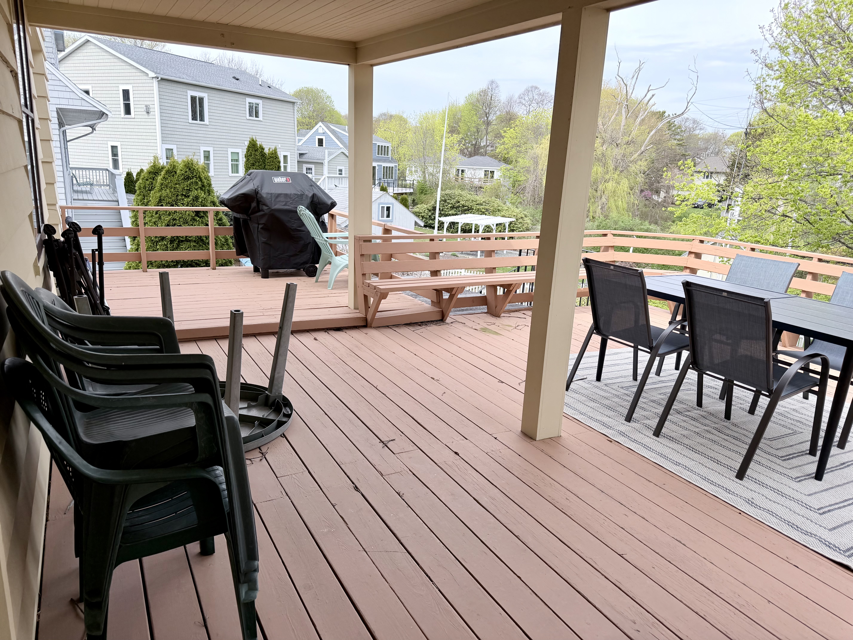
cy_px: 320
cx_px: 426
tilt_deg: -14.9
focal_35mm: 24
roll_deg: -2.8
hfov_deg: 71.6
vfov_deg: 56.8
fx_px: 591
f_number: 1.78
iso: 100
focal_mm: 6.76
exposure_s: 1/2299
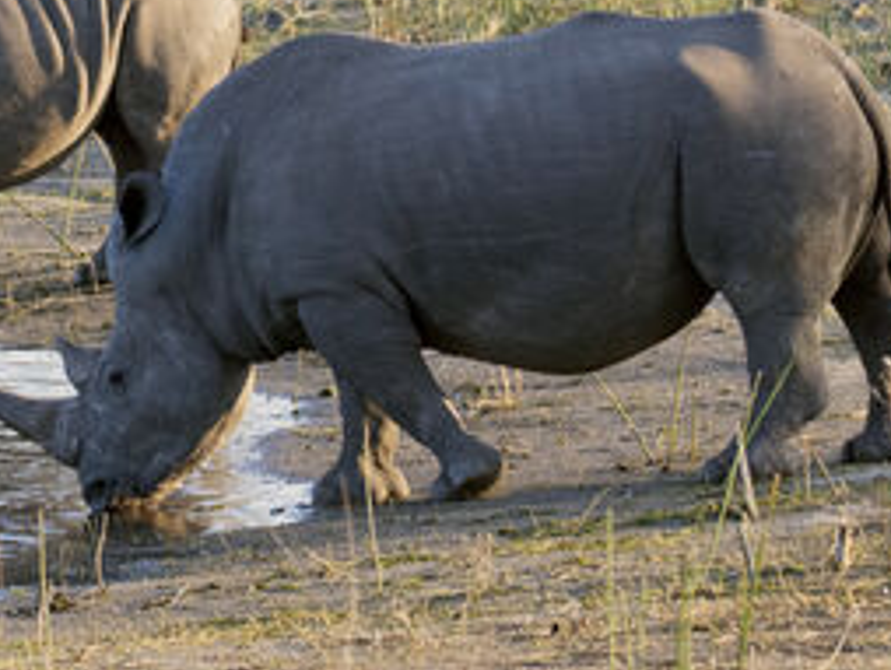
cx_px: 32
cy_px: 168
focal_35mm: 681
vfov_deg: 2.2
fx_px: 17545
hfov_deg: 2.9
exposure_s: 1/1000
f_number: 5.3
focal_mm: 200
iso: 1600
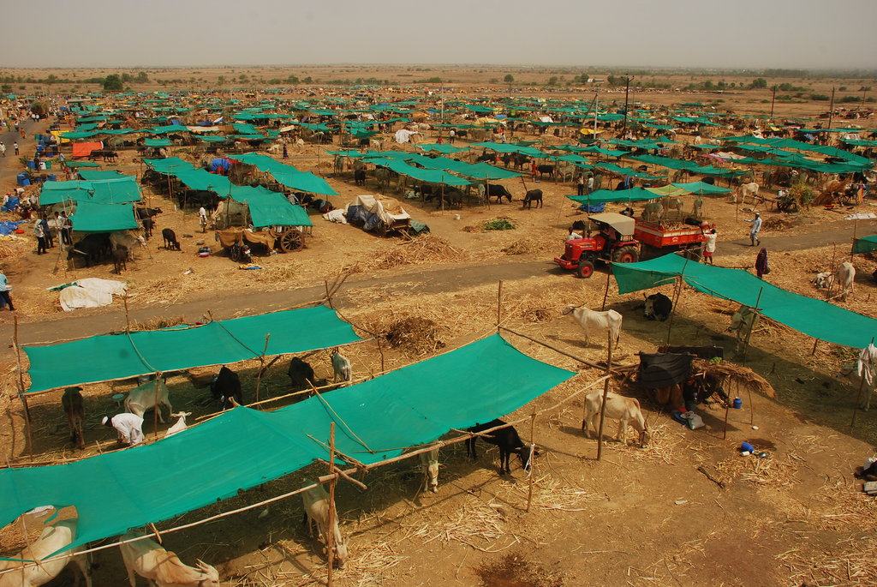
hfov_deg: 61.9
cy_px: 294
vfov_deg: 43.7
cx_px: 438
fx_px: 732
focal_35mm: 30
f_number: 11
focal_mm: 20
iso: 100
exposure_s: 1/200
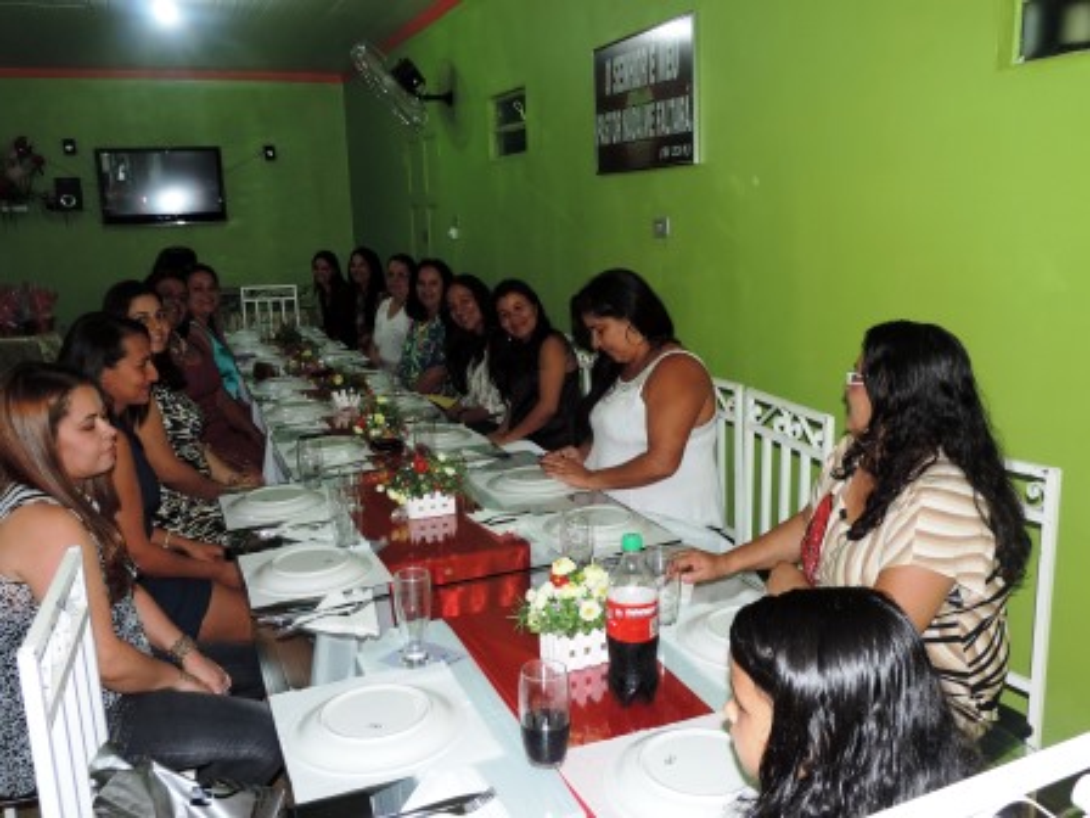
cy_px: 409
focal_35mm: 30
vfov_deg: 46.8
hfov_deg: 60.0
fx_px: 945
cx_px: 545
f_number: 3.1
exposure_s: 1/30
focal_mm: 5.3
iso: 200
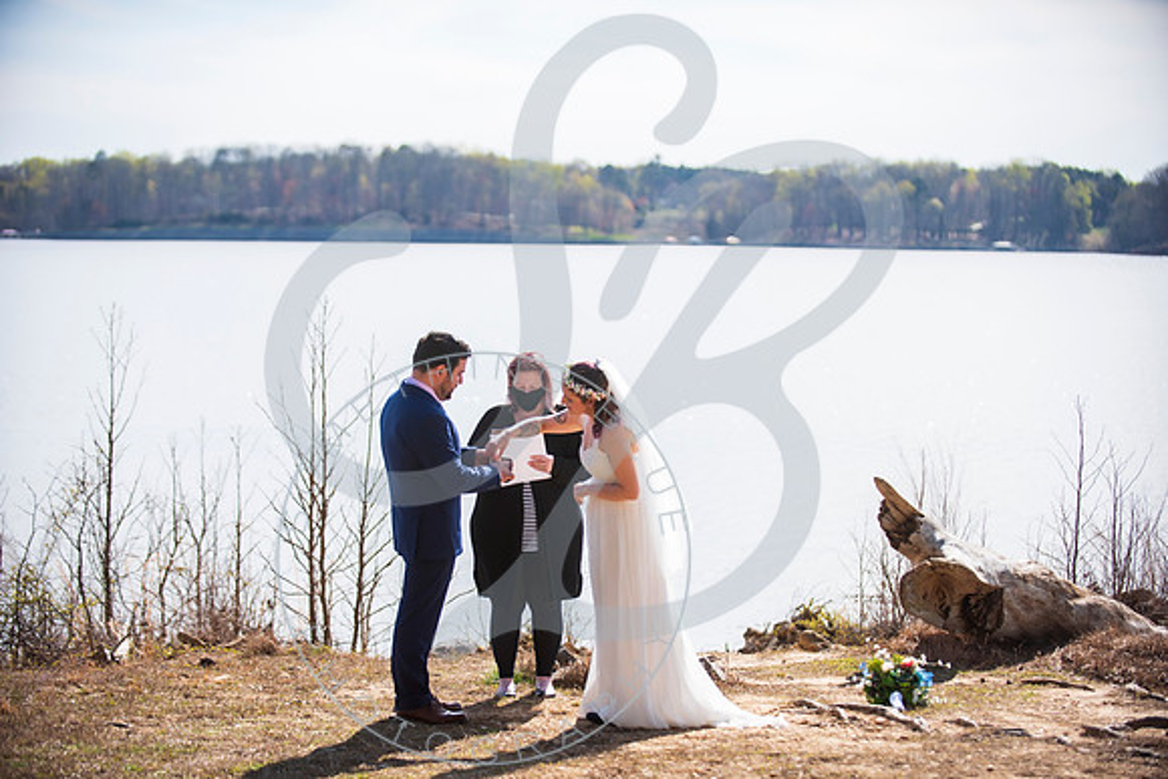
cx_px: 584
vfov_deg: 15.2
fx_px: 2921
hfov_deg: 22.6
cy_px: 390
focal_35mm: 90
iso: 100
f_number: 2.8
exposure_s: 1/1000
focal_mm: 90
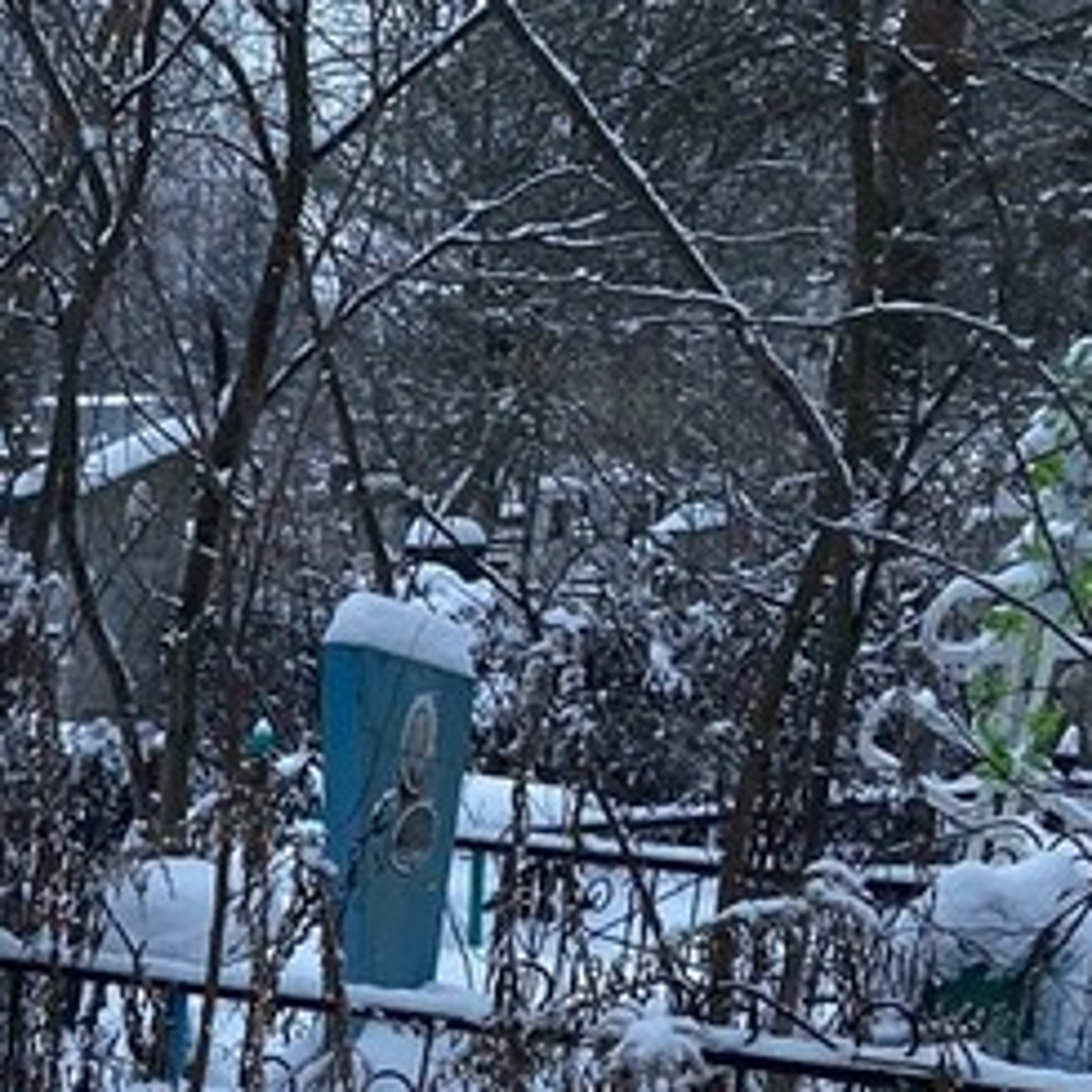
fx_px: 3426
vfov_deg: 16.7
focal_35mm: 96
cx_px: -1145
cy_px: 1542
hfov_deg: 14.7
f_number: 1.8
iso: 32
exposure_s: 1/693
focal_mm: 4.25
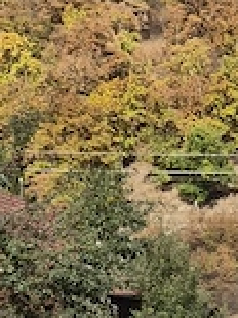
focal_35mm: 119
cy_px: 361
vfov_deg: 16.0
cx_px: 579
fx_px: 1092
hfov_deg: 10.6
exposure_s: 1/2000
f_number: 1.8
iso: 25
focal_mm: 5.4
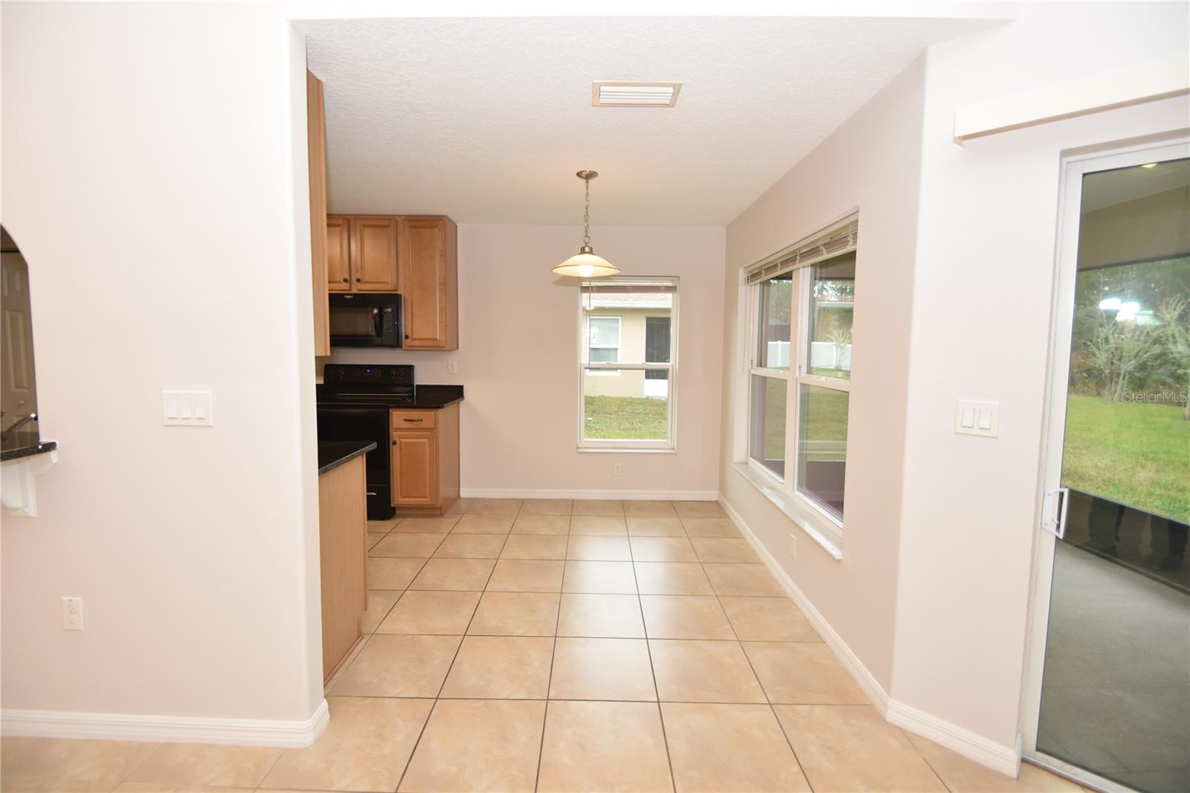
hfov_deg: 100.4
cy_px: 396
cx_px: 595
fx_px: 496
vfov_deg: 77.3
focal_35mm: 15
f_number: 4
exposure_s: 1/60
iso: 320
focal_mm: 10
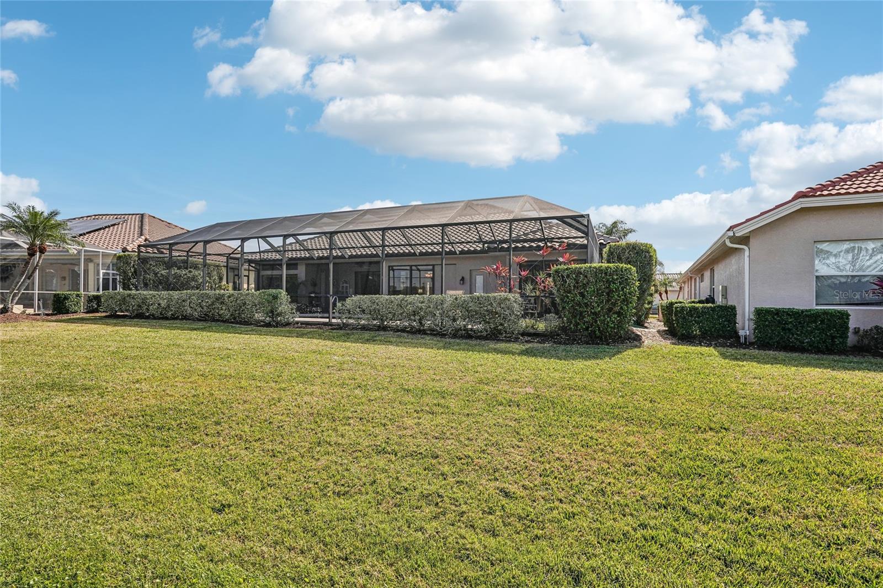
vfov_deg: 73.7
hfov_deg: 96.7
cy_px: 294
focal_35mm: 16
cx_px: 442
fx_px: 392
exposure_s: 1/640
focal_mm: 16
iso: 400
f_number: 8
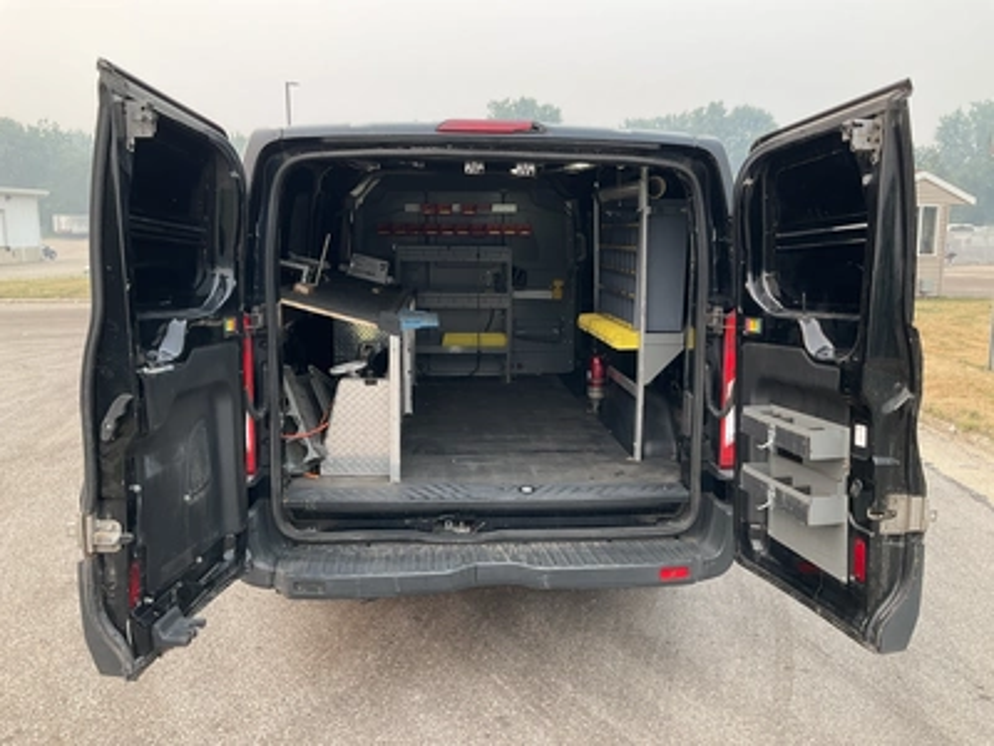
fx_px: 833
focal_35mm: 29
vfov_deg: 48.2
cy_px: 373
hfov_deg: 61.7
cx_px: 497
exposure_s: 1/122
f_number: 1.8
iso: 16
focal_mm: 3
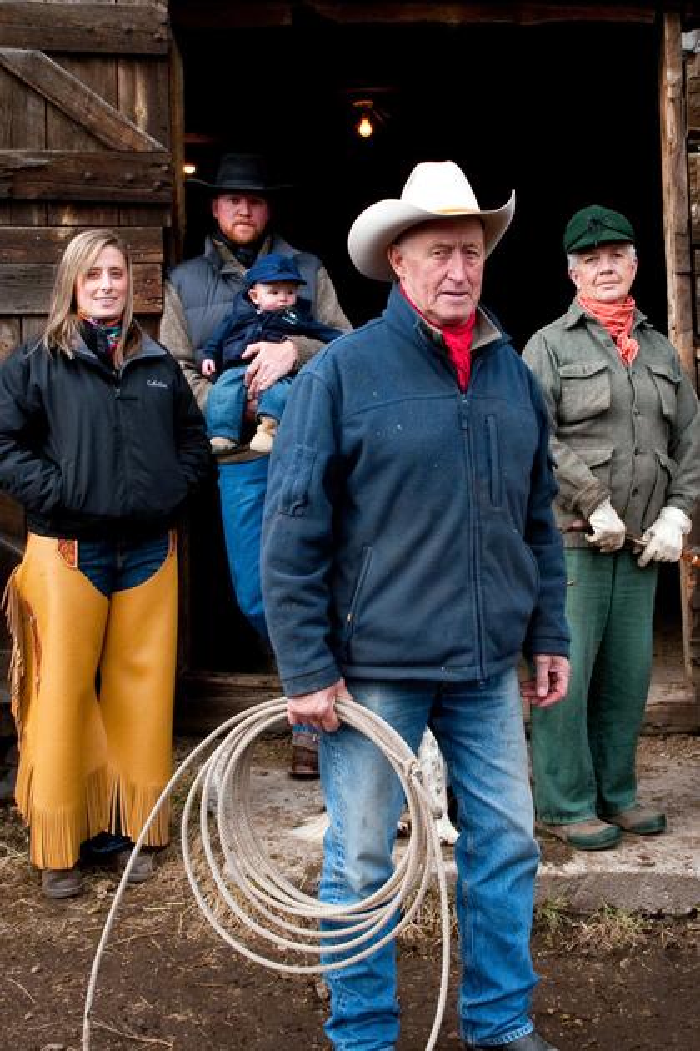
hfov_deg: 40.0
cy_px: 526
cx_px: 350
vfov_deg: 57.2
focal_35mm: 33
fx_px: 962
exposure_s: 1/100
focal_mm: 22
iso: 400
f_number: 11
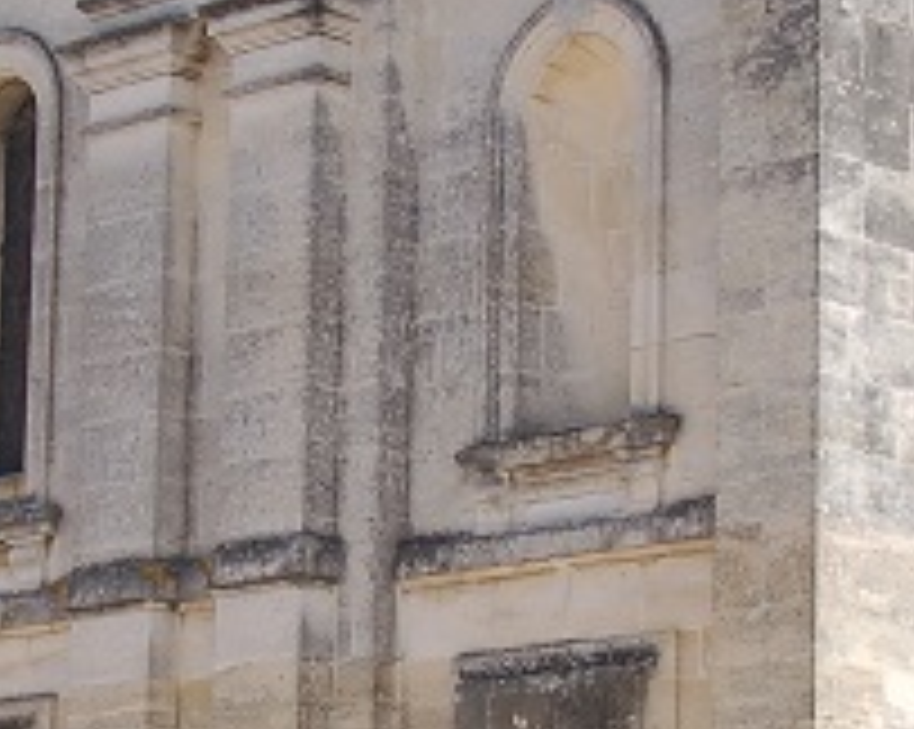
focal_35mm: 161
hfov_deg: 12.0
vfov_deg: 9.6
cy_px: 511
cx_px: 500
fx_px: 4347
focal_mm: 29
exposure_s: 1/250
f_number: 10
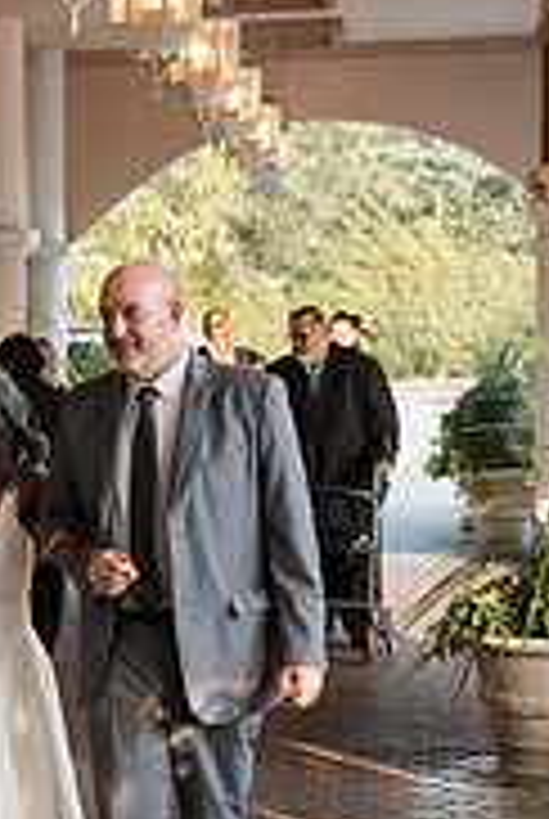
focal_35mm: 111
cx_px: -27
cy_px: 486
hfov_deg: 12.2
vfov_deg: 18.4
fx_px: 2529
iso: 800
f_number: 4
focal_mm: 45
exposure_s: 1/250
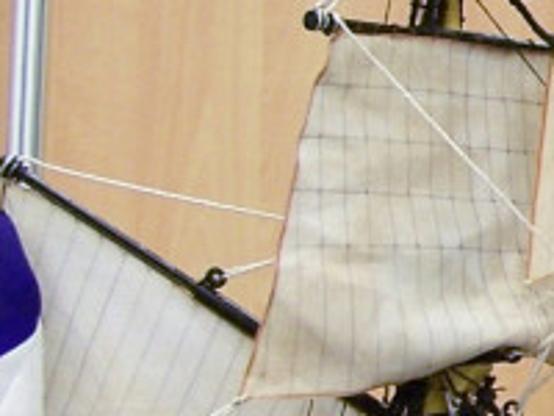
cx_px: 1177
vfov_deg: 6.8
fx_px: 3521
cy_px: 155
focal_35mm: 220
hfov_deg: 8.4
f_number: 2.9
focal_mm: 7.1
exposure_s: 1/3
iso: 80
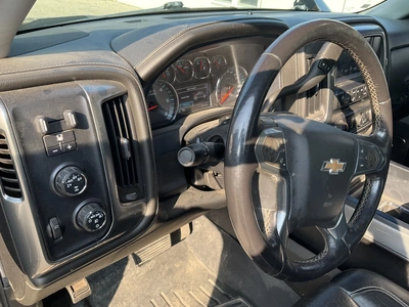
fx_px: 343
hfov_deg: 61.7
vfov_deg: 48.2
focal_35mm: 29
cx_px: 204
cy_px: 154
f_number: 1.8
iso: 32
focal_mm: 3
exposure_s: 1/154
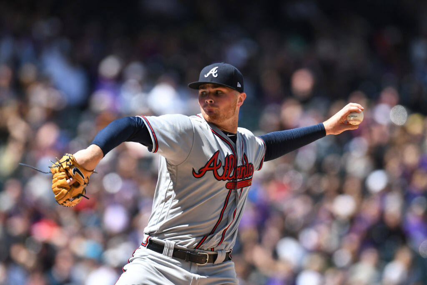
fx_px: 7117
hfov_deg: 3.4
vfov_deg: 2.3
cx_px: 214
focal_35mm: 600
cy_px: 142
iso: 320
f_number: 3.5
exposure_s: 1/3200
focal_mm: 400
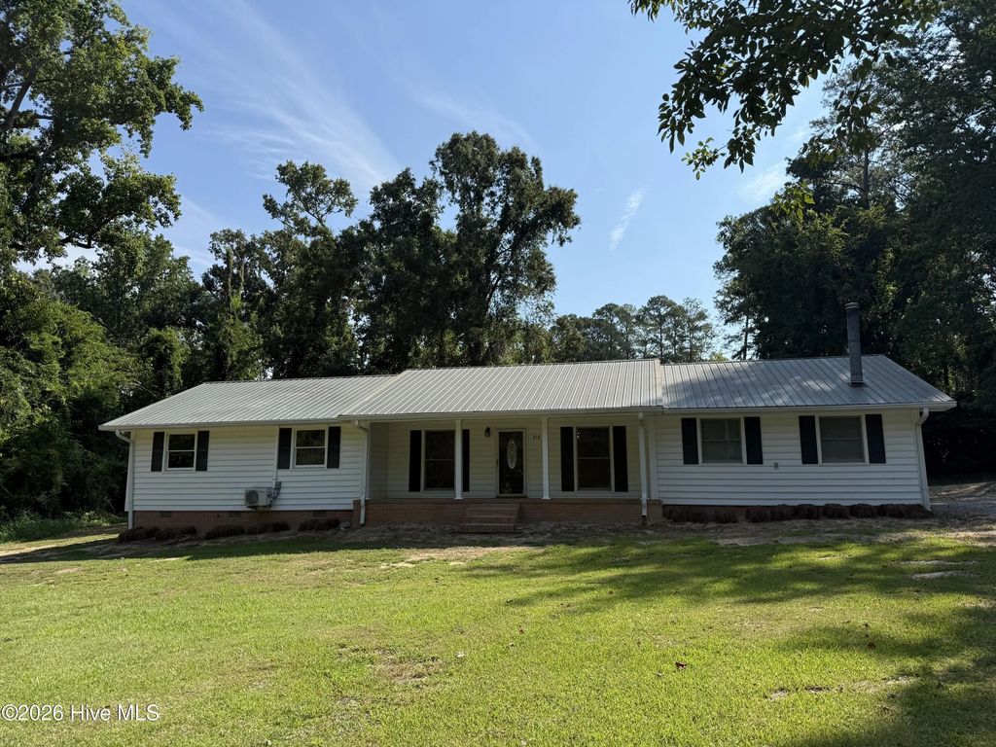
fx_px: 691
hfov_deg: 71.6
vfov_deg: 56.8
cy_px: 374
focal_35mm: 24
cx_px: 498
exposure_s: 1/4405
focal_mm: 6.76
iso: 80
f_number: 1.78
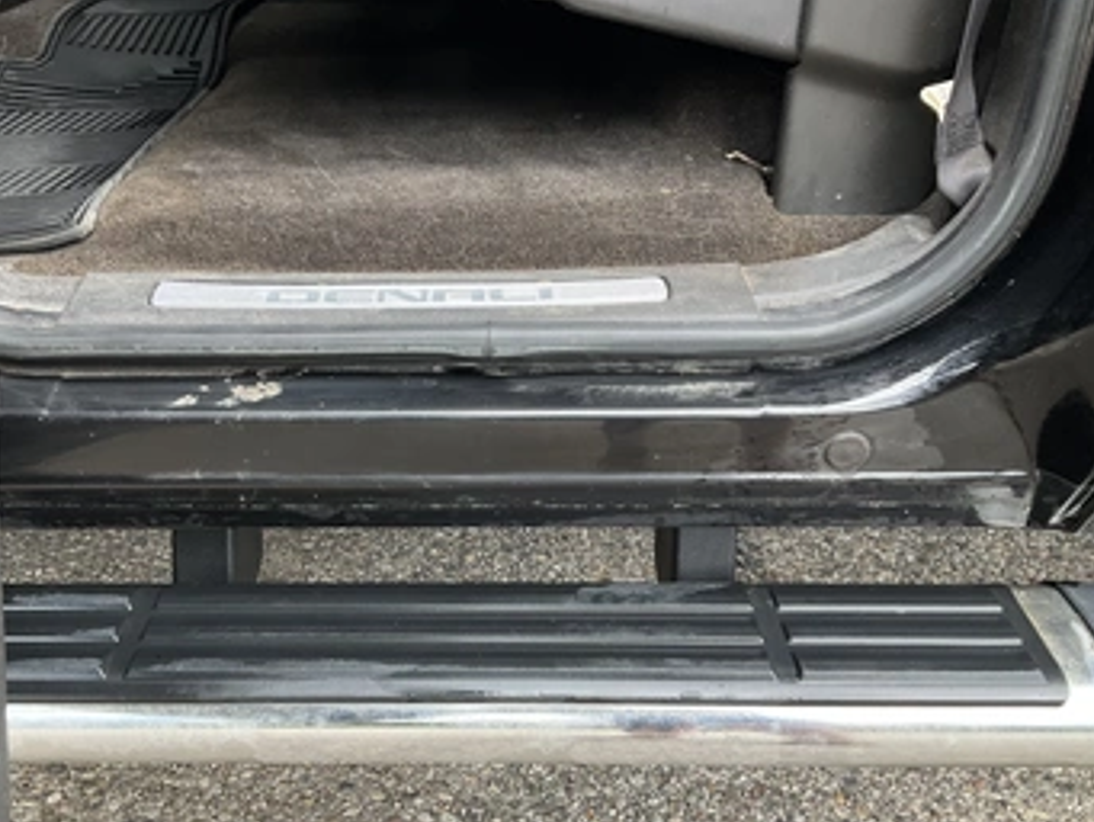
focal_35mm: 34
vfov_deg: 41.7
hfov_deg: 53.7
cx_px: 459
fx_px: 1075
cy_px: 478
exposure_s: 1/148
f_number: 1.8
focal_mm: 3
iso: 20
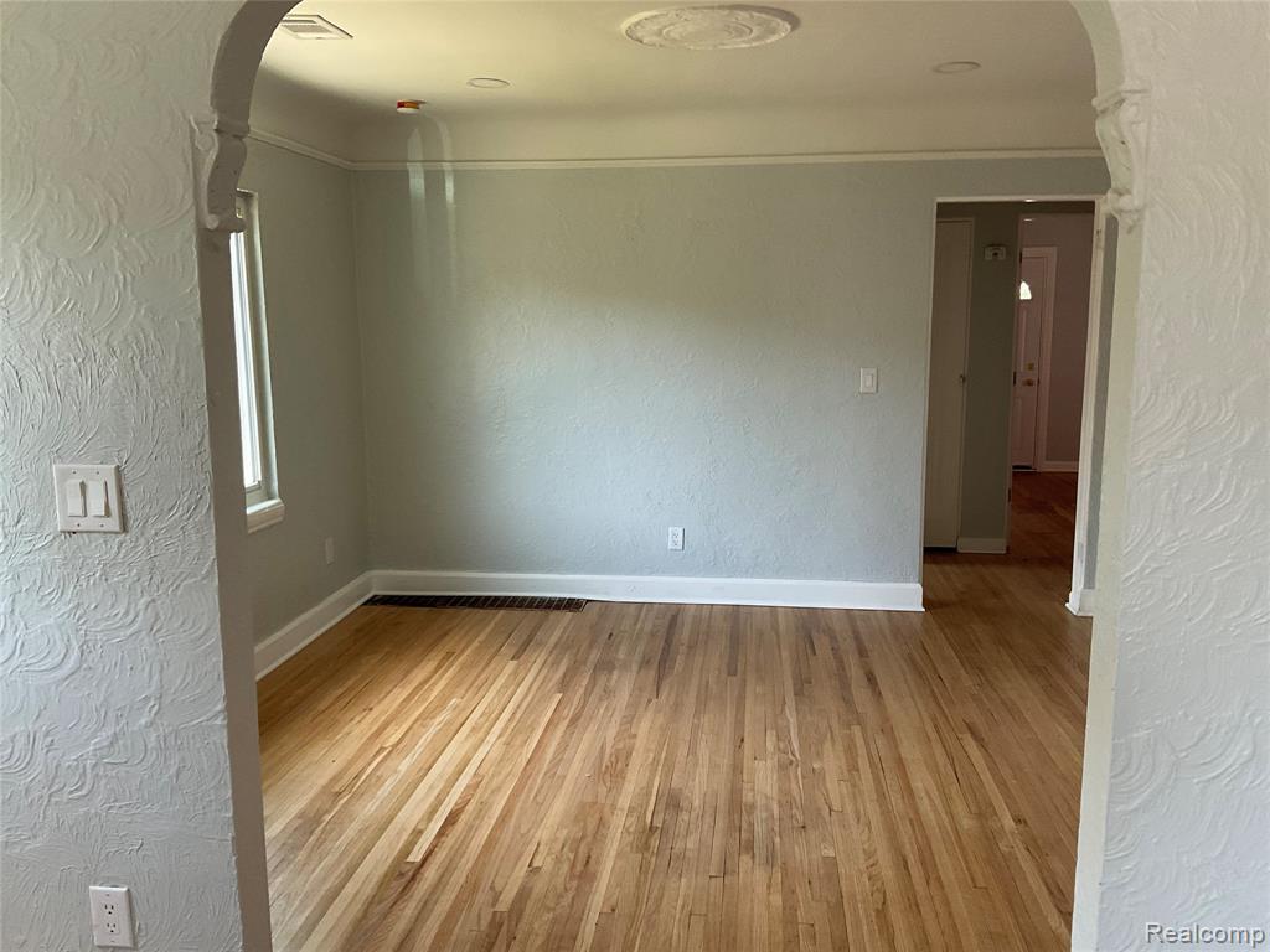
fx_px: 1064
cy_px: 476
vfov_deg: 48.2
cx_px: 635
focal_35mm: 29
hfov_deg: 61.7
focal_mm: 3
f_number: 1.8
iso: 64
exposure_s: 1/122
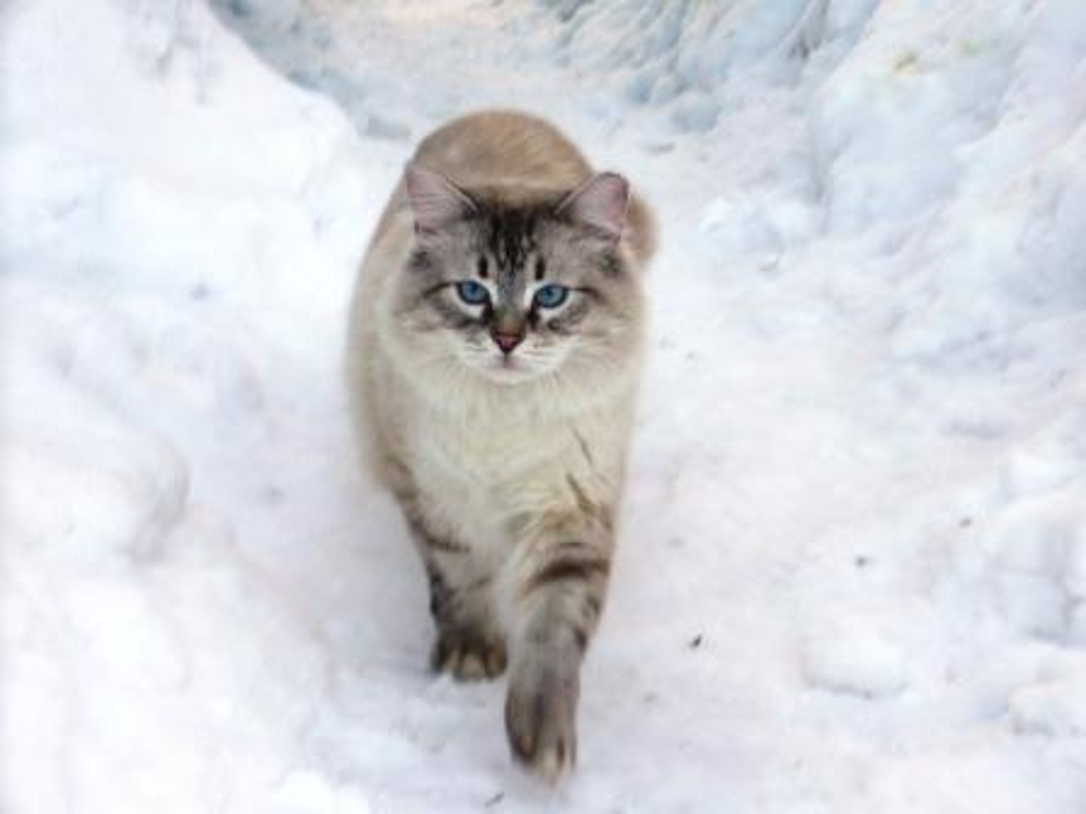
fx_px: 3294
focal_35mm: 105
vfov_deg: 14.1
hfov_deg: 18.7
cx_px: 543
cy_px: 407
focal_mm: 17.4
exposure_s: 1/25
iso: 100
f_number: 5
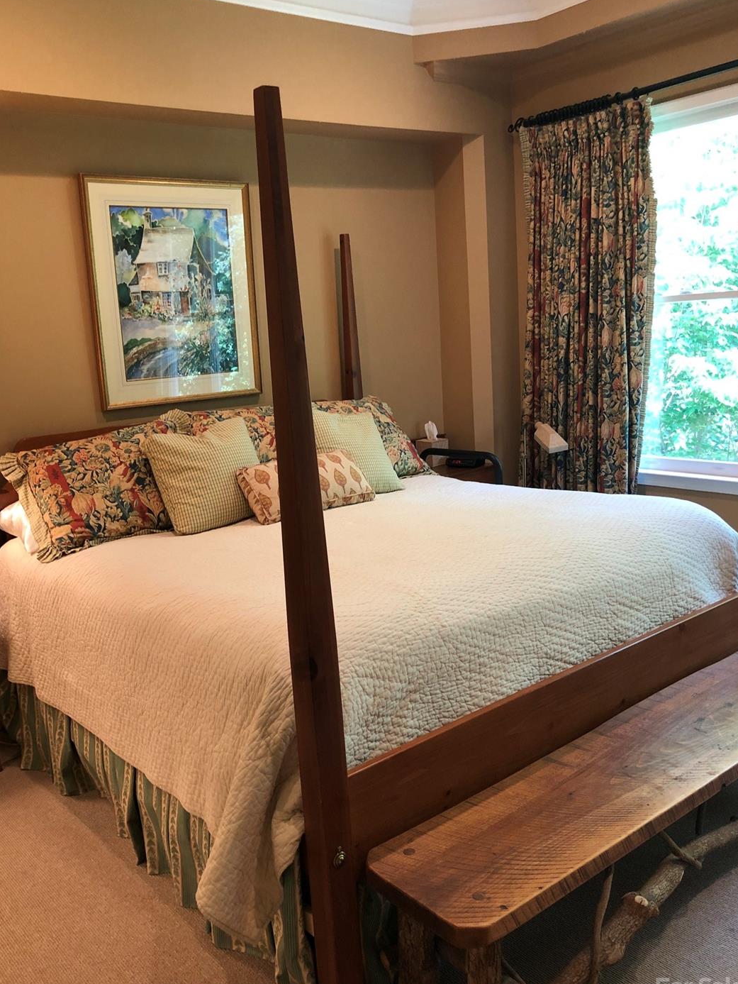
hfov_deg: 45.4
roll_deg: +3.3
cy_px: 494
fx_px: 881
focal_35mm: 31
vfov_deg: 58.3
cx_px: 340
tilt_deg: -9.5
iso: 40
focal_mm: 3.99
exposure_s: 1/15
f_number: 1.8
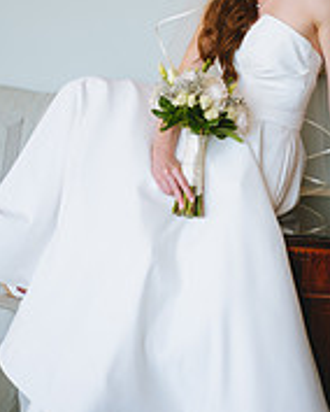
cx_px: 213
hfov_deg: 12.4
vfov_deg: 15.5
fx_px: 1511
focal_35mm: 124
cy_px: 170
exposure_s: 1/100
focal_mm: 52
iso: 500
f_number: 2.8
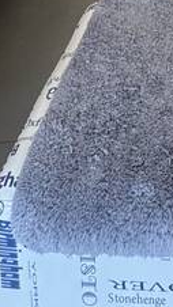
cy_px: -327
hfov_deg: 15.2
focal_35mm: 73
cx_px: 263
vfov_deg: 18.0
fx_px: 596
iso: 160
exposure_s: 1/120
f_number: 2.2
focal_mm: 2.22
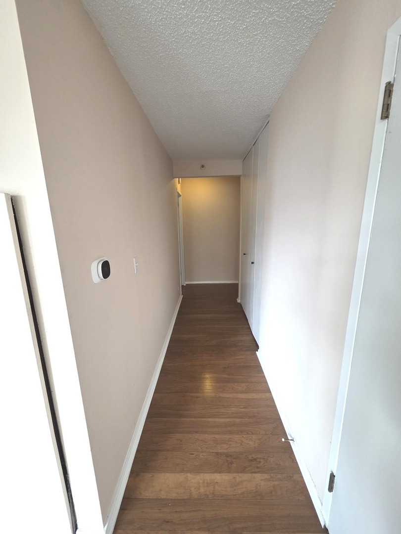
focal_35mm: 13
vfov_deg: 106.2
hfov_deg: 89.9
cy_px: 267
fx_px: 201
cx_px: 200
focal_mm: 2.2
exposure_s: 1/120
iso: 200
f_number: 1.9
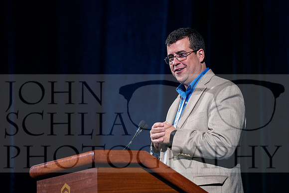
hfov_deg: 13.5
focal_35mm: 152
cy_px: 96
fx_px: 1220
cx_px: 144
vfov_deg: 9.0
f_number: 3.5
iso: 3200
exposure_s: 1/125
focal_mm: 152
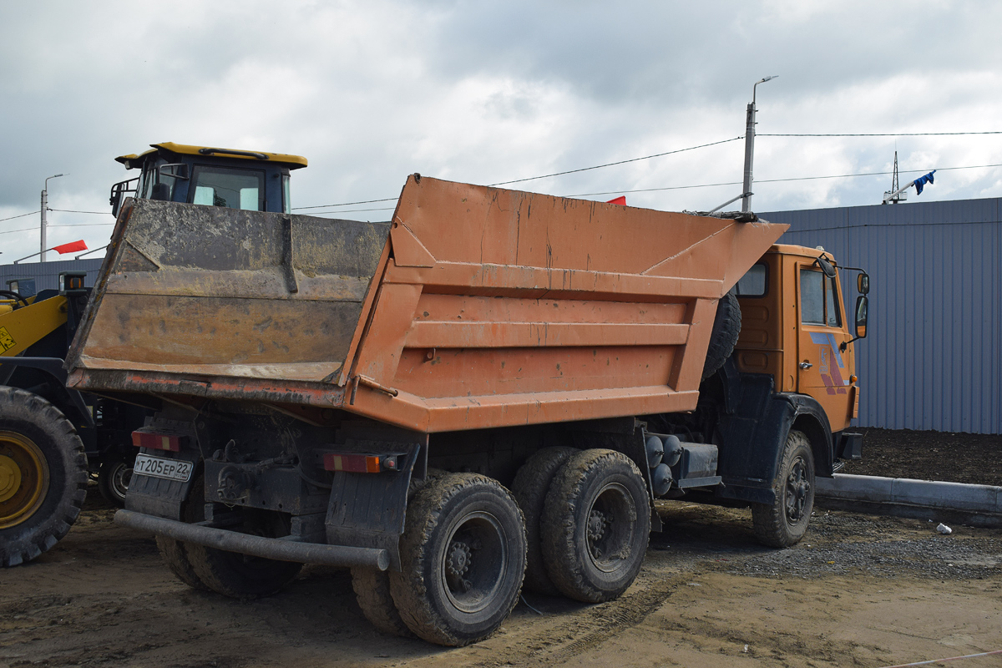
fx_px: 1211
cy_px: 334
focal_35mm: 44
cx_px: 501
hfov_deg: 45.0
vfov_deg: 30.8
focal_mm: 29
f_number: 6.3
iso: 200
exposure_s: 1/640
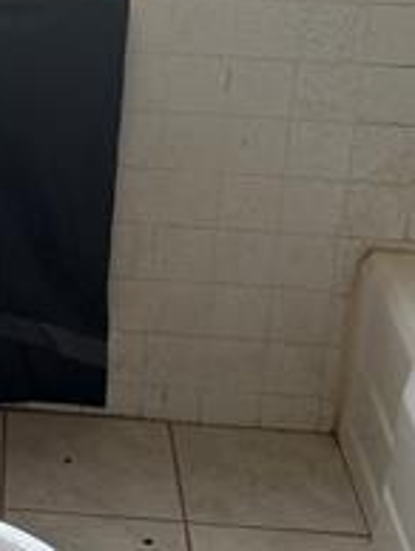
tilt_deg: -18.1
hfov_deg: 15.1
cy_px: 54
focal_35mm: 95
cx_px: -80
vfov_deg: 20.2
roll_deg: -3.5
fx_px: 1515
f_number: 1.78
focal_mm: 6.76
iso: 200
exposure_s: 1/76
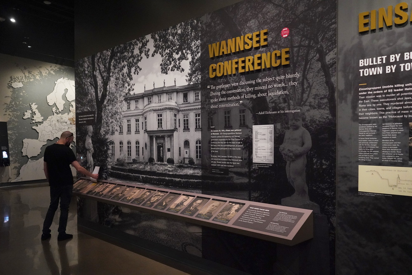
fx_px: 343
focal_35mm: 30
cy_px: 138
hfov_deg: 61.9
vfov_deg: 43.6
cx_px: 206
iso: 8000
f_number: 5.6
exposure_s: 1/100
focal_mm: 30
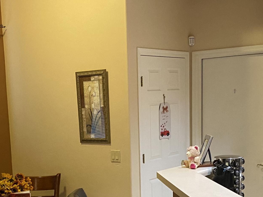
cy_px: 177
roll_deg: +1.9
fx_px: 479
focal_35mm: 63
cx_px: 113
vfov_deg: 22.7
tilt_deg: -9.3
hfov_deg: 30.7
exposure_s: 1/60
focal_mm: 4.25
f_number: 1.8
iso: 500
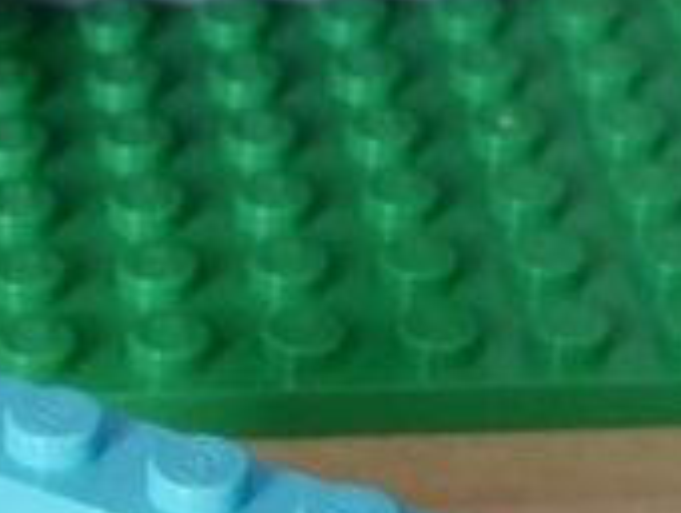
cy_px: 832
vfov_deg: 7.7
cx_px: 128
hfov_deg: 10.5
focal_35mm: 188
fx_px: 3704
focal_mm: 20
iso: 2000
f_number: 10
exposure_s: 1/60
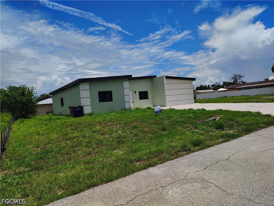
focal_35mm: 24
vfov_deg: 56.9
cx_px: 137
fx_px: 190
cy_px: 103
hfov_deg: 71.5
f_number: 1.8
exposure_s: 1/2551
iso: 100
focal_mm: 5.56
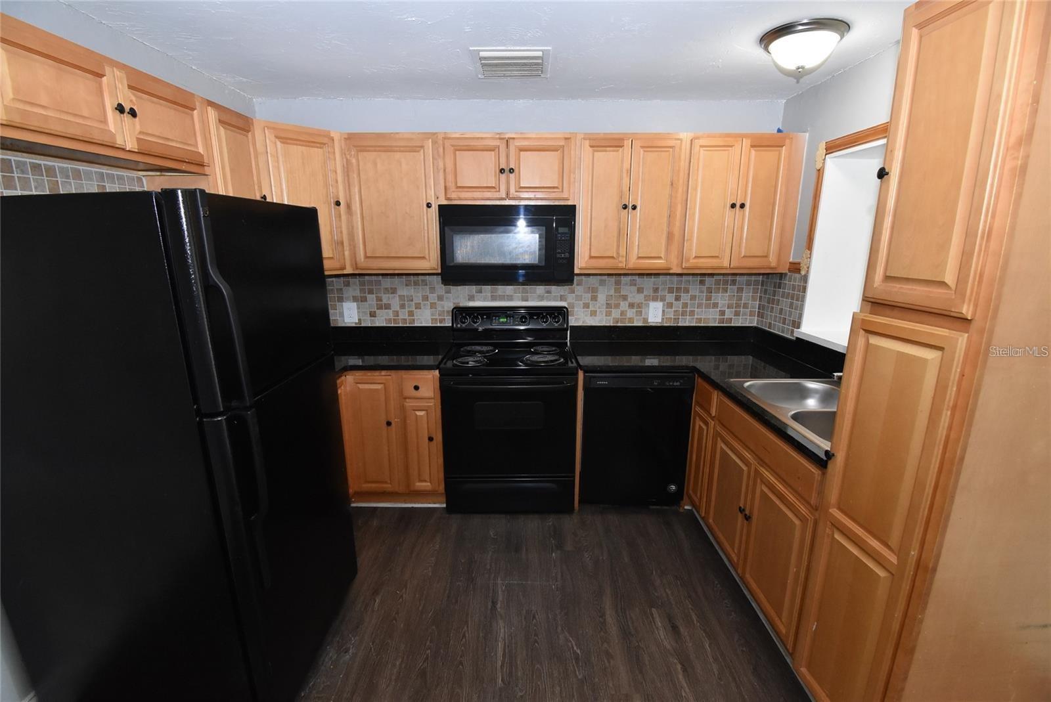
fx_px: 438
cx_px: 526
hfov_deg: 100.4
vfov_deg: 77.4
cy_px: 351
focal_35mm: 15
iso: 1600
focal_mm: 10
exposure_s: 1/60
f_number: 8
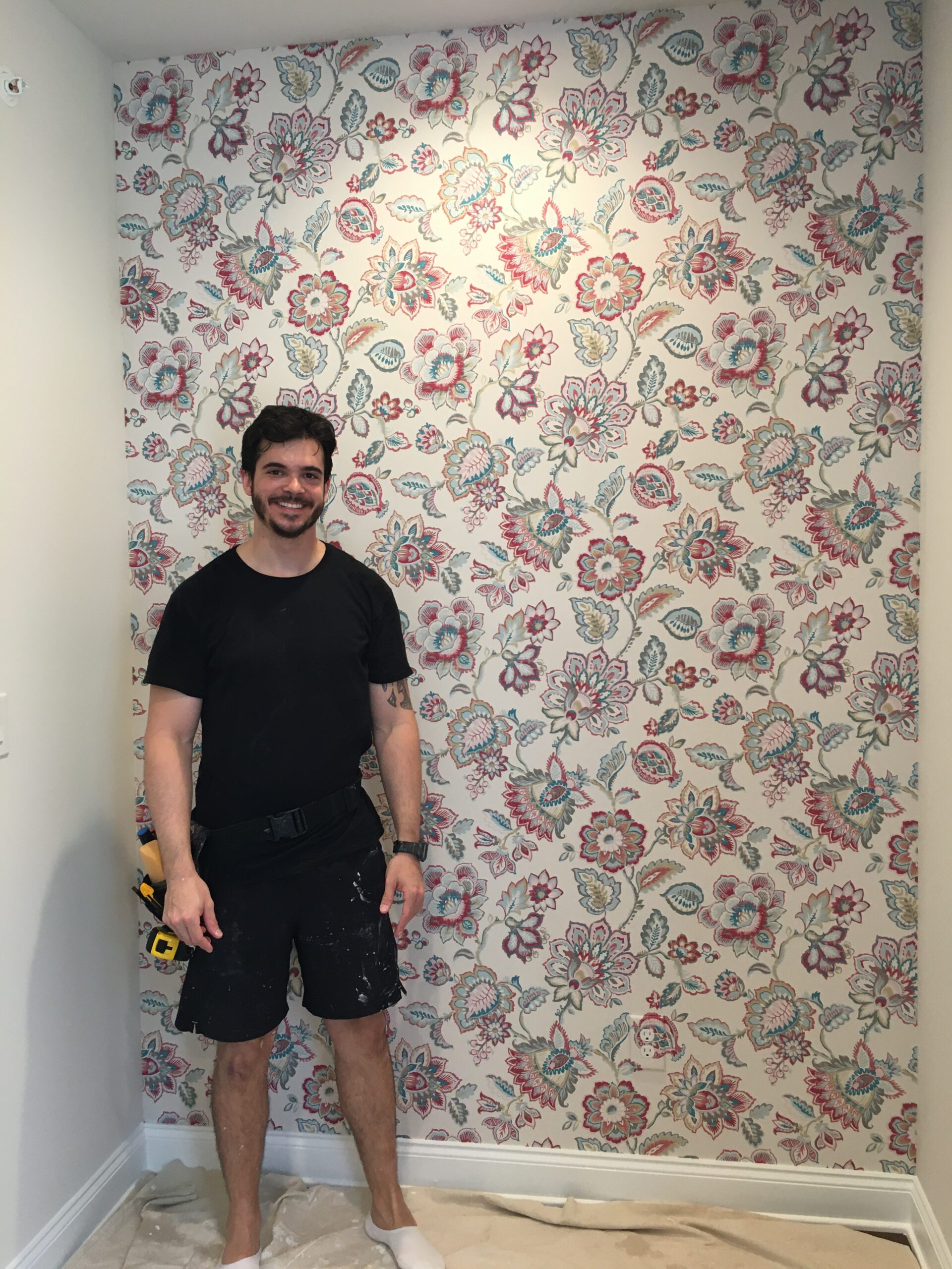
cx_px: 476
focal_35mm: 29
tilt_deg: -2.1
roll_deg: -0.4
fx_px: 1063
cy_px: 634
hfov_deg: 48.2
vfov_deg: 61.7
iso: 80
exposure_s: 1/30
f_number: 2.2
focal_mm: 4.15
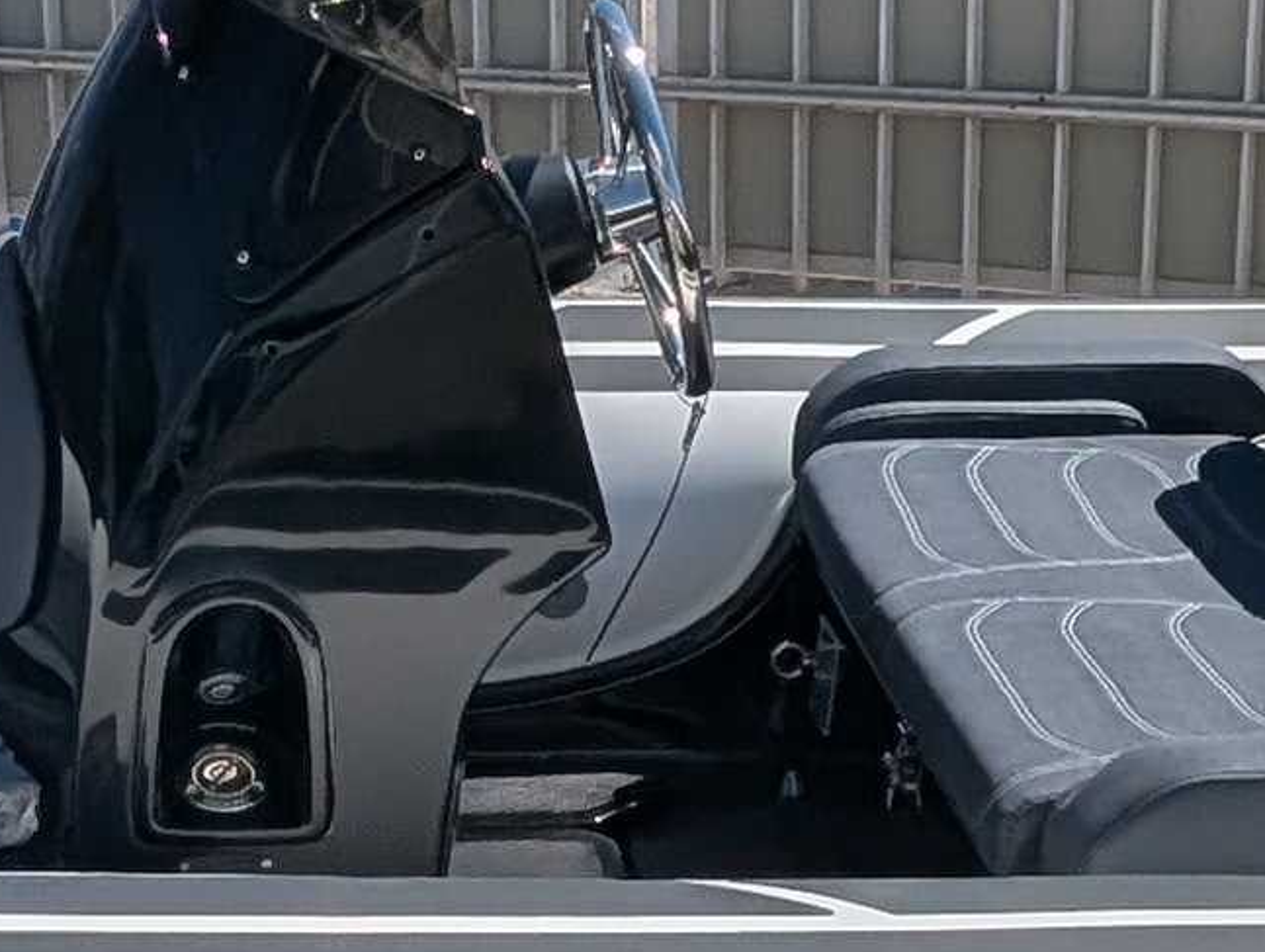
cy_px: 618
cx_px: 268
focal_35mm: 82
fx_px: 3000
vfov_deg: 18.0
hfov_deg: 23.5
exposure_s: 1/2762
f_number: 2.2
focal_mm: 1.95
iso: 43
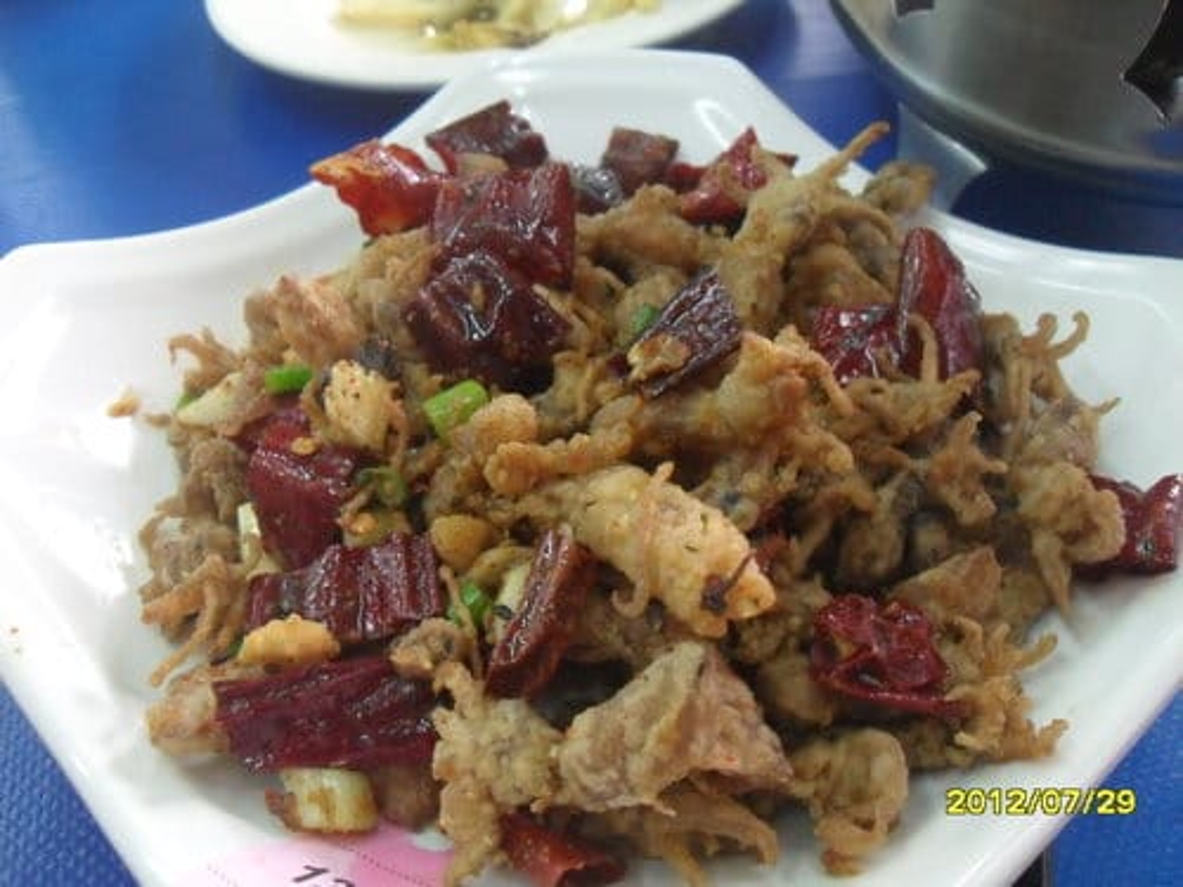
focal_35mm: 35
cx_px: 592
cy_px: 444
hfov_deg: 52.6
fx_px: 1196
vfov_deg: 40.7
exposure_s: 1/30
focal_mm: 6.2
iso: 400
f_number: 2.8
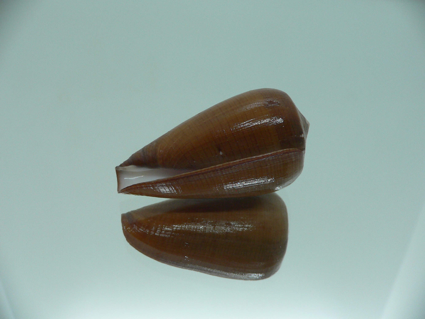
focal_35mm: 35
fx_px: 430
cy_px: 160
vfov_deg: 40.7
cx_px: 212
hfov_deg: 52.6
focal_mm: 4.6
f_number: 2.8
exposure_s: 1/60
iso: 100
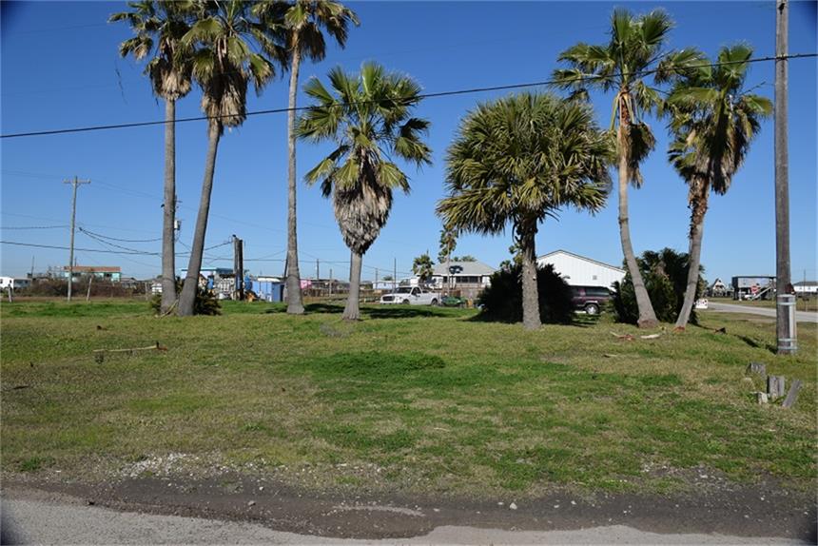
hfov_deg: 61.9
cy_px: 273
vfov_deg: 43.6
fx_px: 682
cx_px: 409
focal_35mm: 30
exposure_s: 1/320
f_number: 9
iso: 100
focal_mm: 20
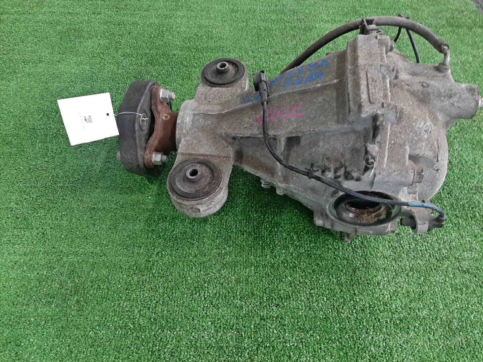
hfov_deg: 67.3
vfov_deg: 53.1
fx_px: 363
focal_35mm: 26
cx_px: 242
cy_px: 181
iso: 164
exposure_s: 1/50
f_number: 1.7
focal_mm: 3.93
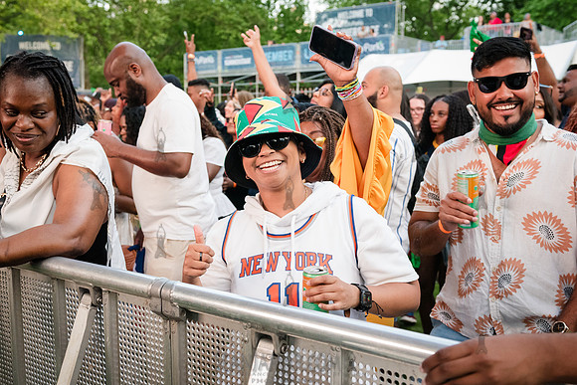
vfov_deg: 30.7
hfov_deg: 44.7
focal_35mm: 44
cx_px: 268
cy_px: 221
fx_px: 701
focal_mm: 35
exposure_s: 1/250
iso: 4000
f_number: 4
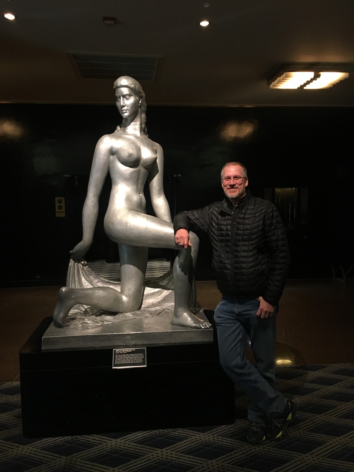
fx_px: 395
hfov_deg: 48.2
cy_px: 236
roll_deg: +1.7
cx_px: 177
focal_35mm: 29
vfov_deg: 61.7
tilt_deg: -4.4
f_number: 2.2
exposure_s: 1/30
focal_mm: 4.15
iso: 160
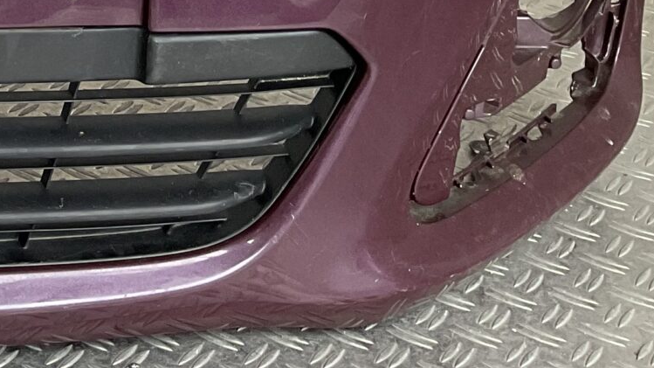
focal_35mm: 108
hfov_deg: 17.7
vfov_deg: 10.3
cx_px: -339
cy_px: -372
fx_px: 1873
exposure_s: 1/120
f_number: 1.8
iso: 50
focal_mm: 3
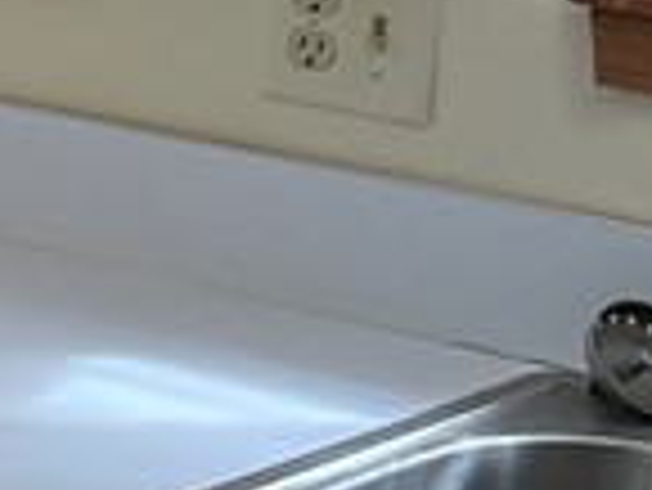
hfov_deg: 8.8
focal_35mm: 184
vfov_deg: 7.9
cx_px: -1300
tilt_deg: -7.6
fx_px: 3469
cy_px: -216
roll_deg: -0.6
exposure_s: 1/120
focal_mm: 4.2
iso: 64
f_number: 1.6
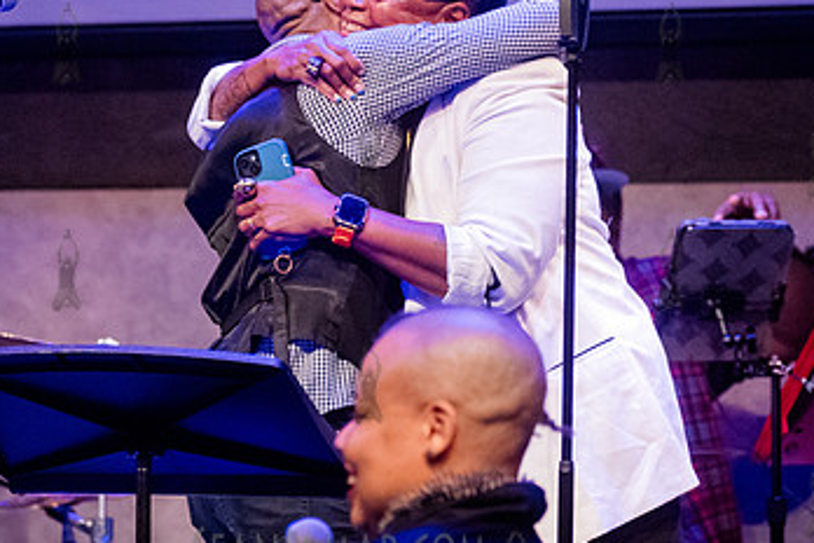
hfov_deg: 9.0
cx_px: 463
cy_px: 69
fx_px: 5155
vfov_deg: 6.0
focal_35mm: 228
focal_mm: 112
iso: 6400
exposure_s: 1/400
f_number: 3.5
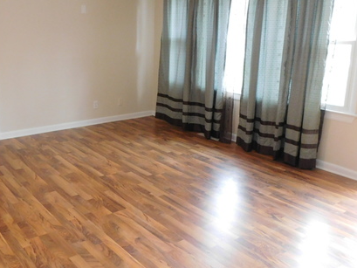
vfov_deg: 39.6
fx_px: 371
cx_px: 128
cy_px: 112
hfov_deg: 50.7
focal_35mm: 36
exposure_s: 1/30
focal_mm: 4
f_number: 3
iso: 400
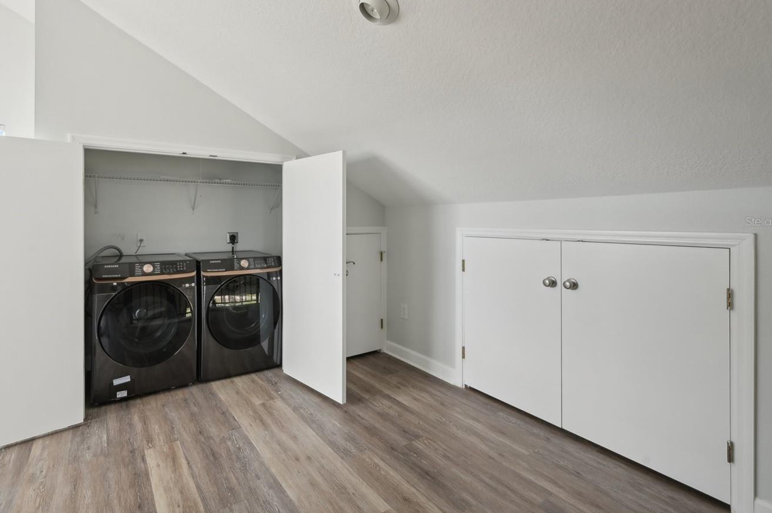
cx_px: 329
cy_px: 221
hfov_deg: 92.7
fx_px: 364
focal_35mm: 17
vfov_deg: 69.9
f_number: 8
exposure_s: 1/40
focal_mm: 14
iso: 400
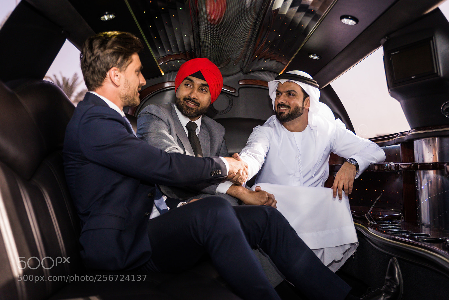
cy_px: 150
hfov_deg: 48.4
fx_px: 499
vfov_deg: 33.4
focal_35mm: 40
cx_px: 224
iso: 400
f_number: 2.8
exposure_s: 1/80
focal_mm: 40
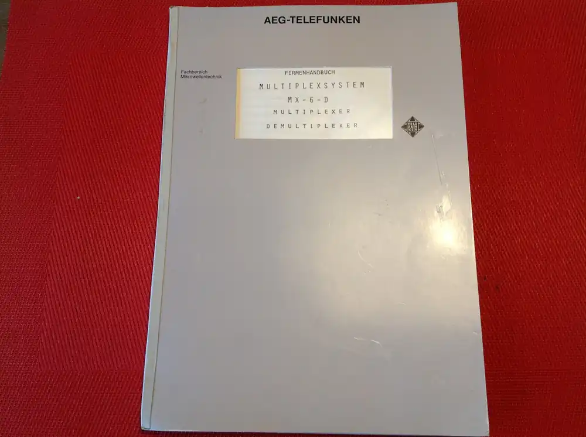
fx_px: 591
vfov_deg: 40.6
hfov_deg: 52.7
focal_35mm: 35
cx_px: 293
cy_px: 218
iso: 64
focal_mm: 4.28
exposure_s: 1/24
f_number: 2.4
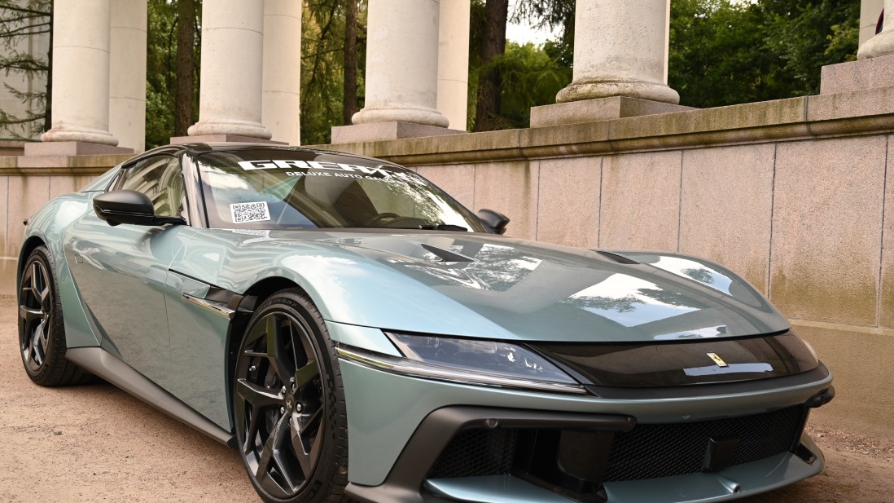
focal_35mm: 42
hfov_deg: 48.4
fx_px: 995
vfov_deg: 28.3
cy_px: 287
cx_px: 447
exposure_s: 1/250
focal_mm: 40
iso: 200
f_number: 5
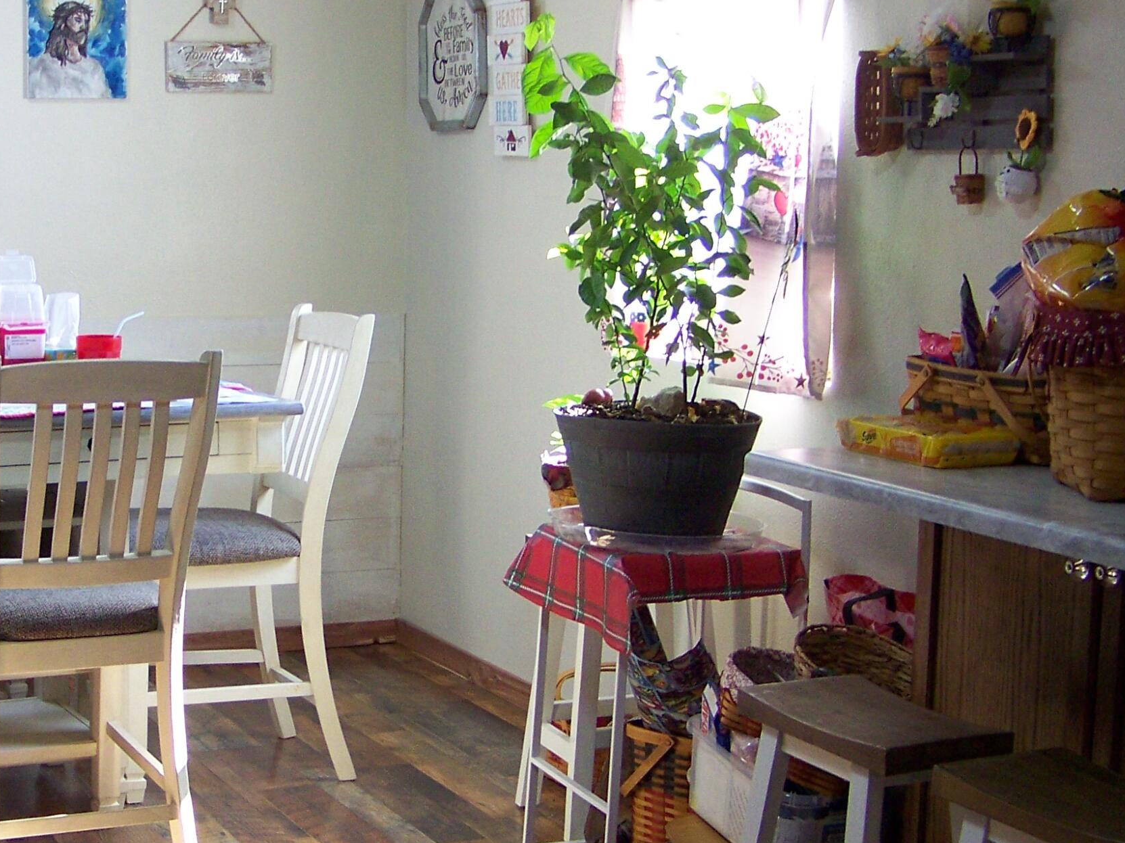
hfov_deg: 29.3
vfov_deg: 22.6
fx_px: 2112
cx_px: 271
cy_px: 382
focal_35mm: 65
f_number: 2.8
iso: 160
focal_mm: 5.85
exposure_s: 1/30
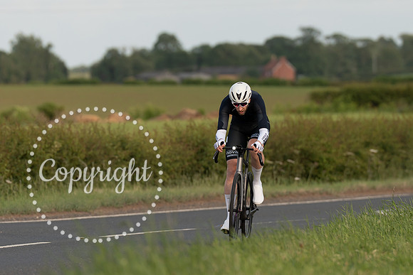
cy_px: 163
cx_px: 248
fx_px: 5228
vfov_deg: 3.0
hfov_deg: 4.5
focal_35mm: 456
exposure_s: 1/1000
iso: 200
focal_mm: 200
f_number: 3.5
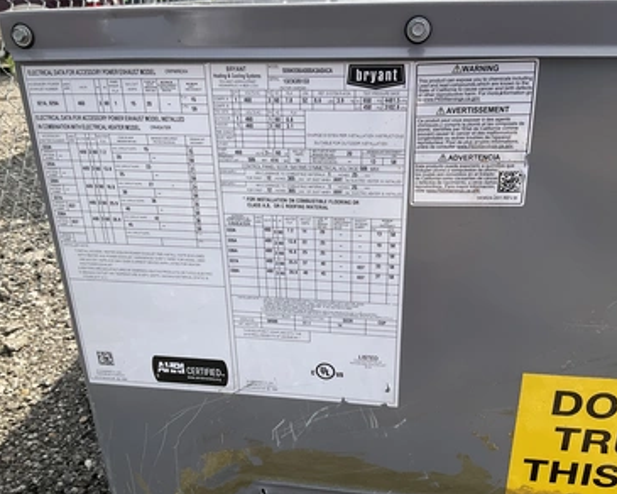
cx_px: 306
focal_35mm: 31
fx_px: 566
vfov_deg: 47.1
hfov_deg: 57.2
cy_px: 247
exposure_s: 1/962
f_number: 1.8
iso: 25
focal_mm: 3
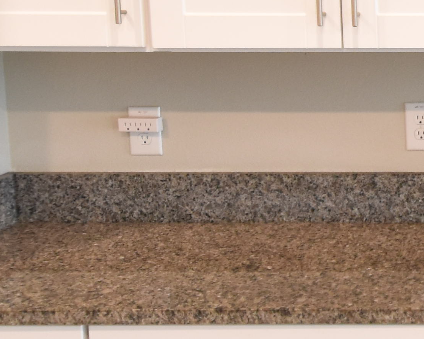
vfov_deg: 20.0
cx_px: 648
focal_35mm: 76
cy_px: 69
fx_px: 954
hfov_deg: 21.0
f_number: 3.5
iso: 800
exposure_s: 1/45
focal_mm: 10
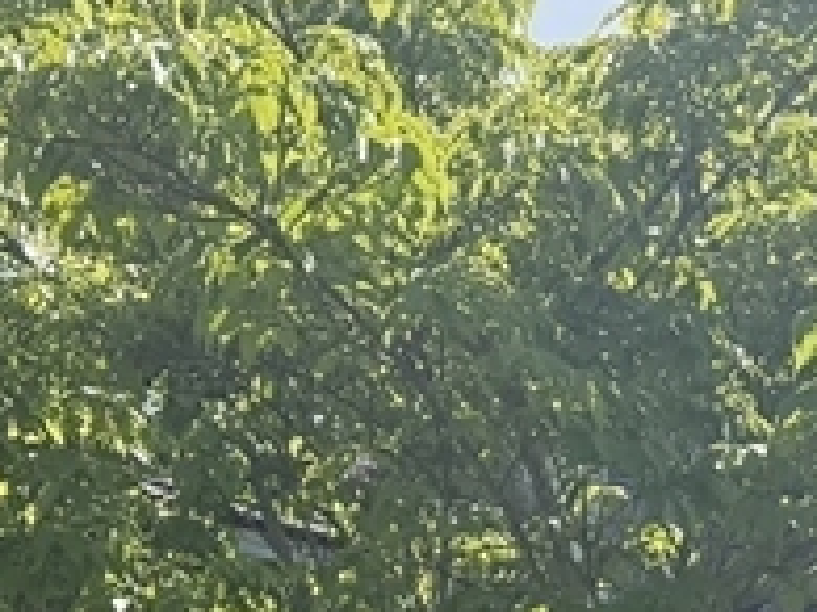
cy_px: 1249
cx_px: 897
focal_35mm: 126
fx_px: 2972
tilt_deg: +6.2
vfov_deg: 10.7
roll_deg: -0.5
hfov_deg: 15.3
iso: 100
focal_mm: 6.76
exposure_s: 1/2611
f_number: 1.78
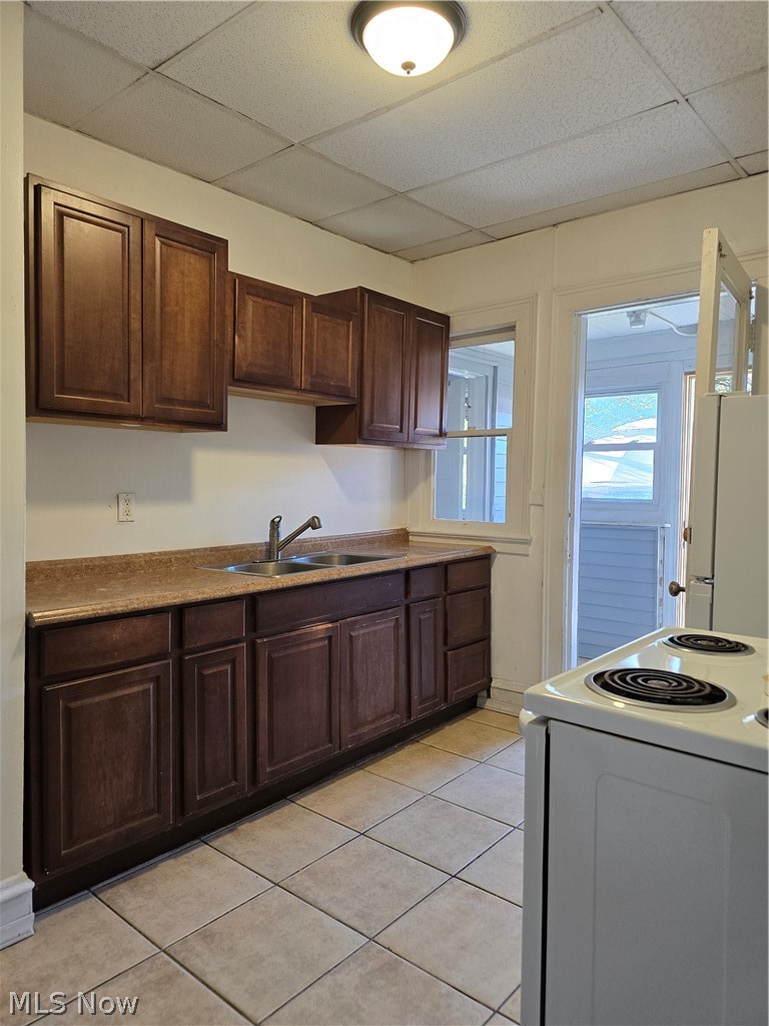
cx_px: 384
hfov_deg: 58.9
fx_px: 681
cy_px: 513
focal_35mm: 23
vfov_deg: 73.9
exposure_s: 1/120
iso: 125
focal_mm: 6.3
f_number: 1.7
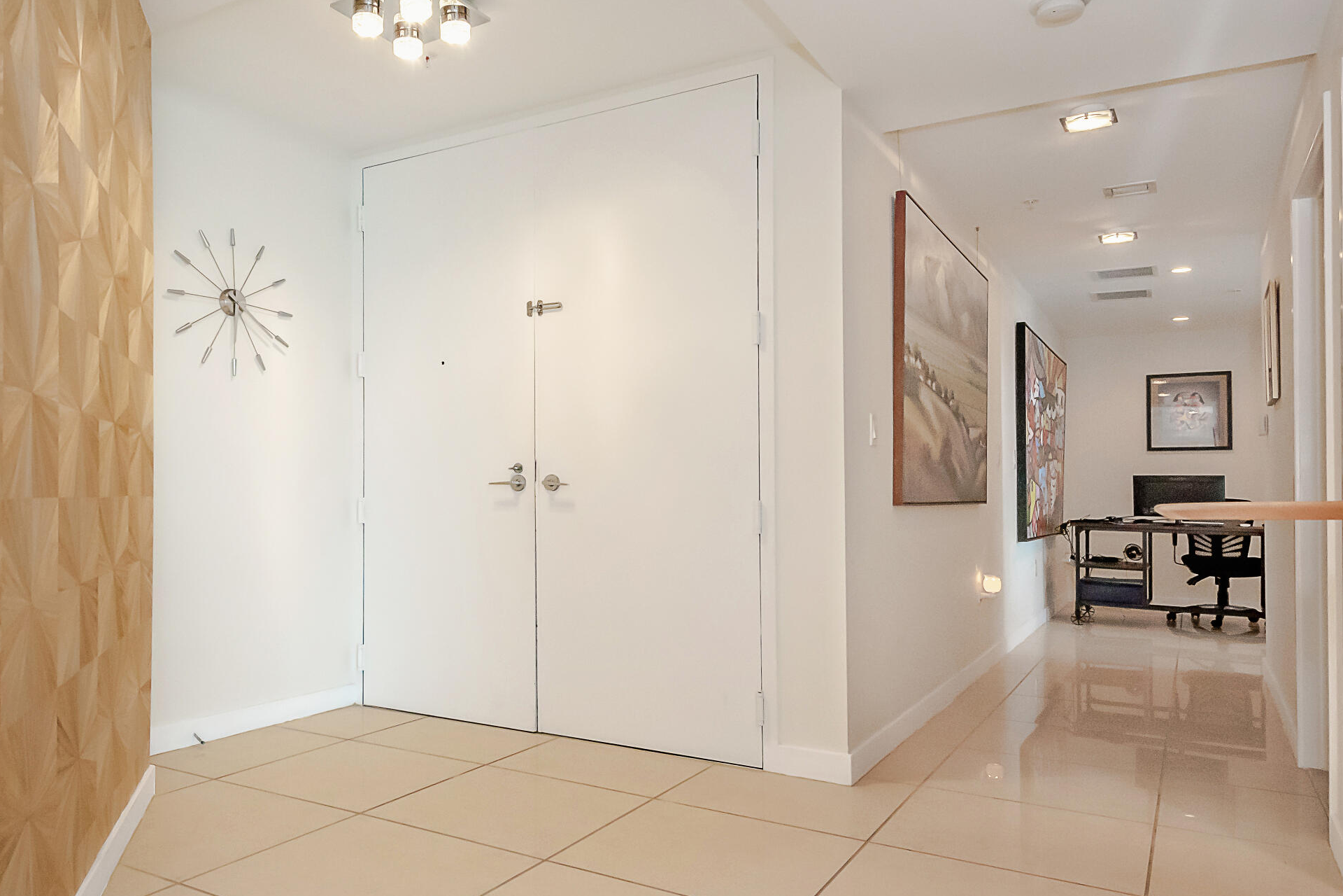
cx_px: 553
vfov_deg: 51.3
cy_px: 469
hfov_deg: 70.9
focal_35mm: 25
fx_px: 933
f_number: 8
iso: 1600
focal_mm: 16
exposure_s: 1/60
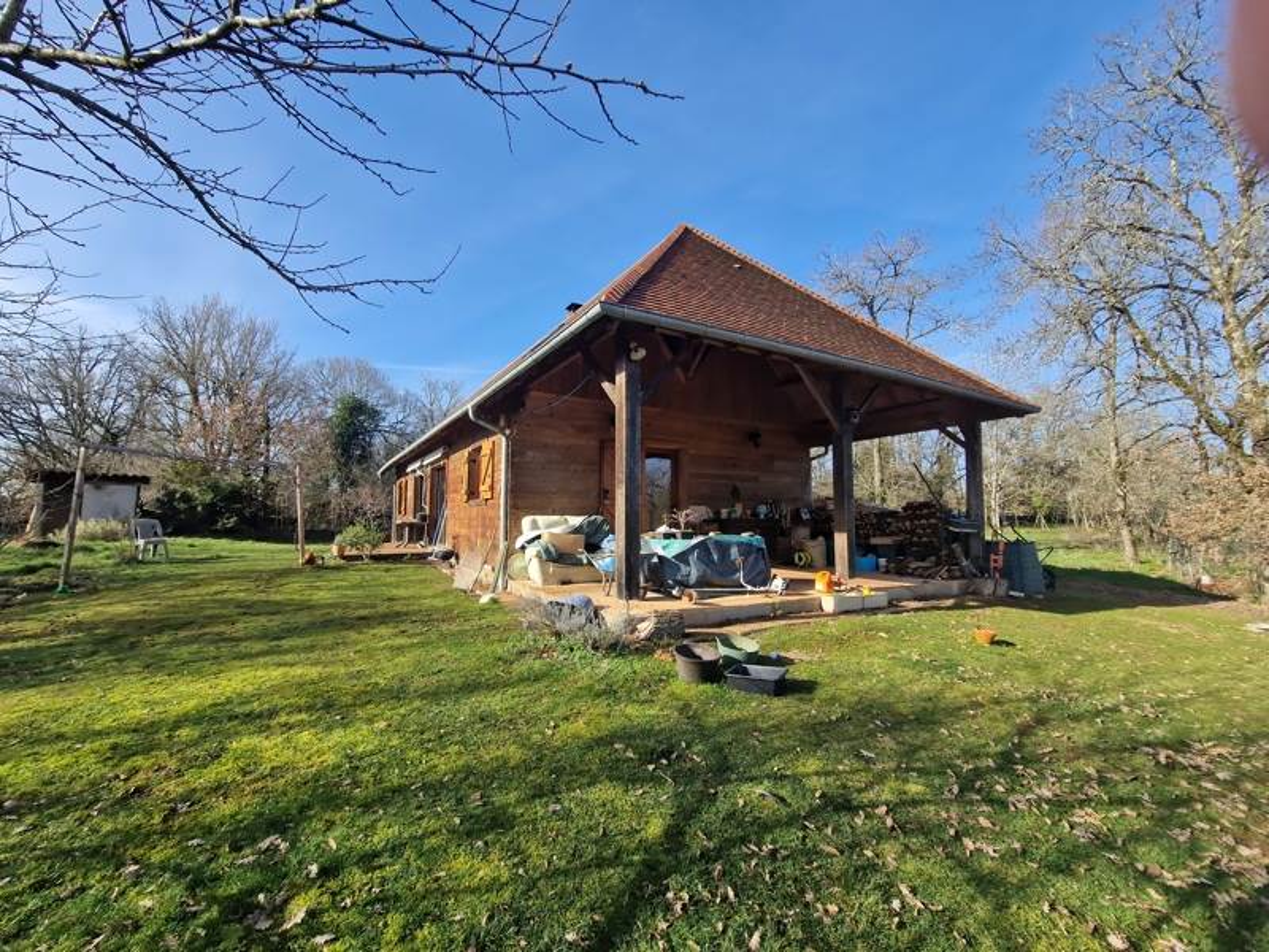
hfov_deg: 106.2
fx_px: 477
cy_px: 476
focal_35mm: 13
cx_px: 634
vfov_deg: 89.9
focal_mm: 2.2
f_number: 2.2
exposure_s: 1/1144
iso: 50
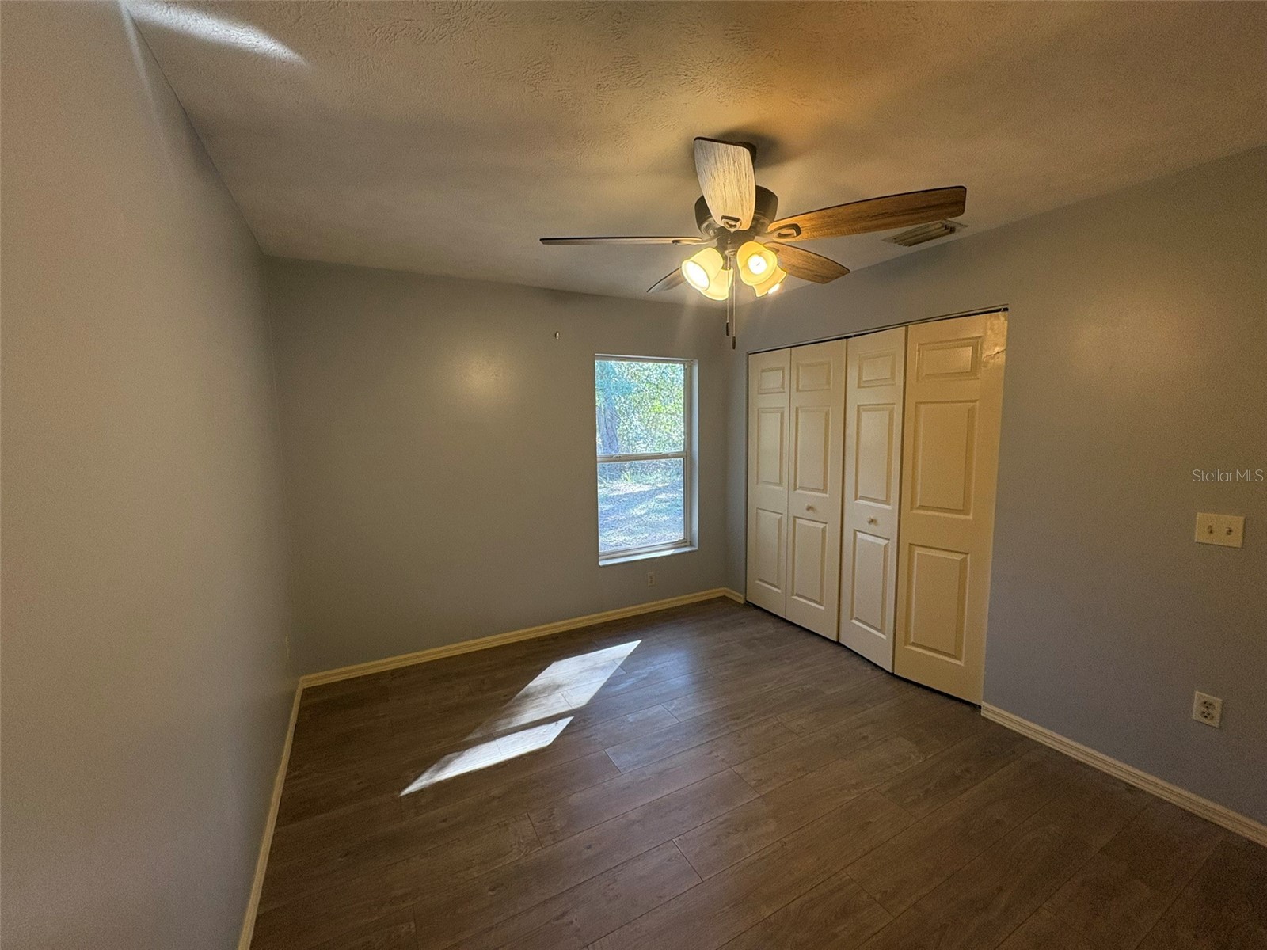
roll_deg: +1.5
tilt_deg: -6.2
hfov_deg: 102.1
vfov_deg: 85.7
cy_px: 475
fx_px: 512
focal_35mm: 14
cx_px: 634
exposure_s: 1/120
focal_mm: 2.22
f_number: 2.2
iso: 320
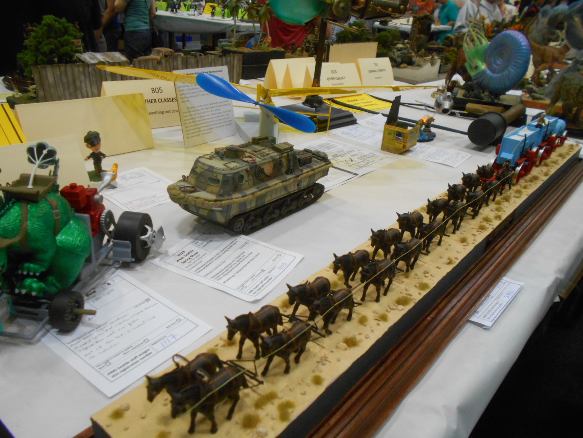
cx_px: 292
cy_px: 219
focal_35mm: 26
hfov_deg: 67.3
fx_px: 438
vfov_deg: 53.1
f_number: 3.2
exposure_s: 1/30
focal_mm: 4.6
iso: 320
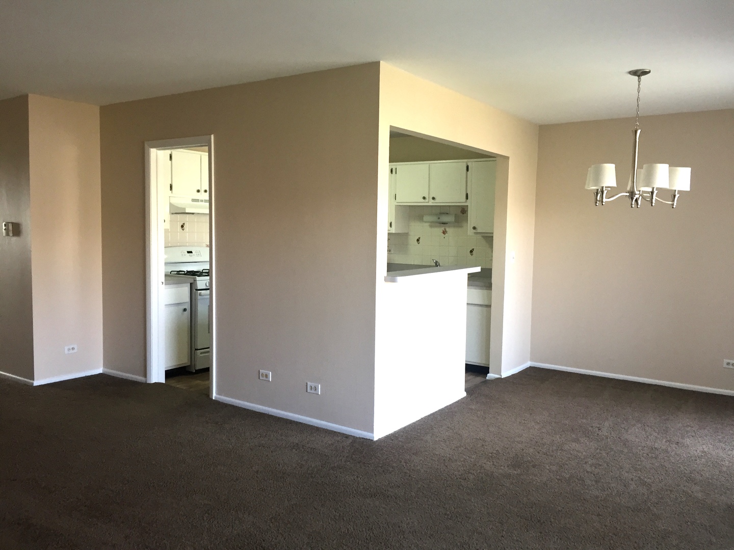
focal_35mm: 29
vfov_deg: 48.2
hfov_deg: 61.7
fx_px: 615
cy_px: 275
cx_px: 367
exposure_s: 1/30
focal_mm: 4.15
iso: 80
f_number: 2.2
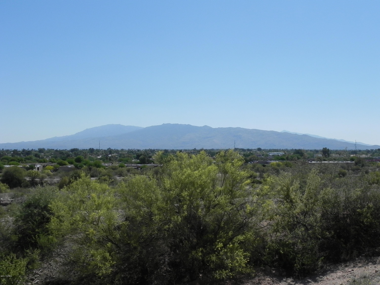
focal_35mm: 41
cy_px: 142
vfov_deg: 35.1
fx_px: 450
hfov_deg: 45.8
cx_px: 190
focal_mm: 7.3
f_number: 8
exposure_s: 1/737
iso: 160
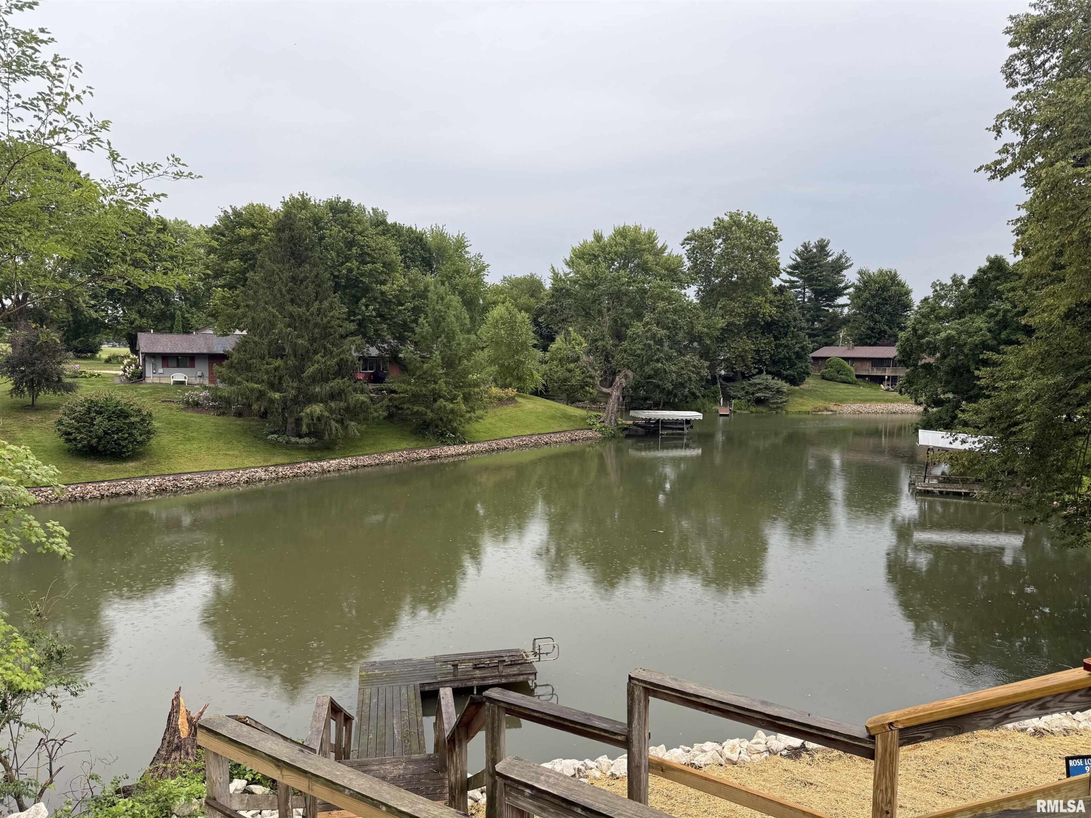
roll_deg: -0.7
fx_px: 756
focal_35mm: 24
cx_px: 546
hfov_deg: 71.6
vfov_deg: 56.8
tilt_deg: -4.7
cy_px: 409
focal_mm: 6.76
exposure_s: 1/612
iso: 80
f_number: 1.78
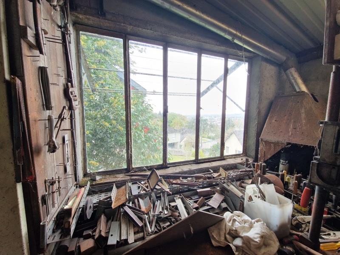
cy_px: 128
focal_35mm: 13
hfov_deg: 106.2
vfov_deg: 89.9
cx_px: 170
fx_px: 128
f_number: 2.2
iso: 80
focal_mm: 2.2
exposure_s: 1/50
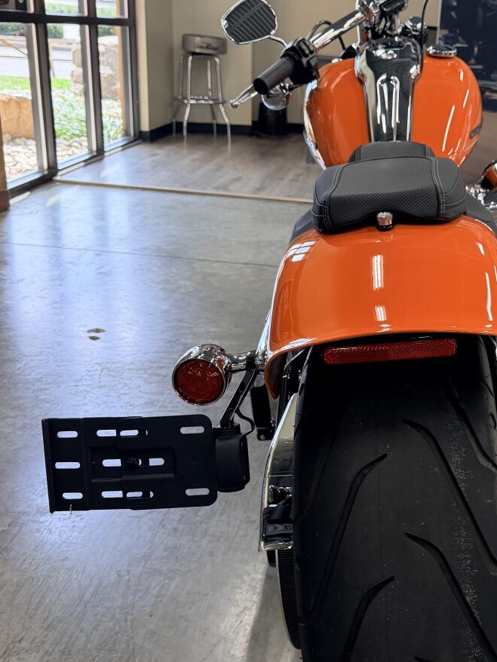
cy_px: 365
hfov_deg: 34.1
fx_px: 784
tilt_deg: -22.8
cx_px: 399
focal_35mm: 41
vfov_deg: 45.7
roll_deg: -5.1
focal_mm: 6.76
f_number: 1.78
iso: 250
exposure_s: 1/120
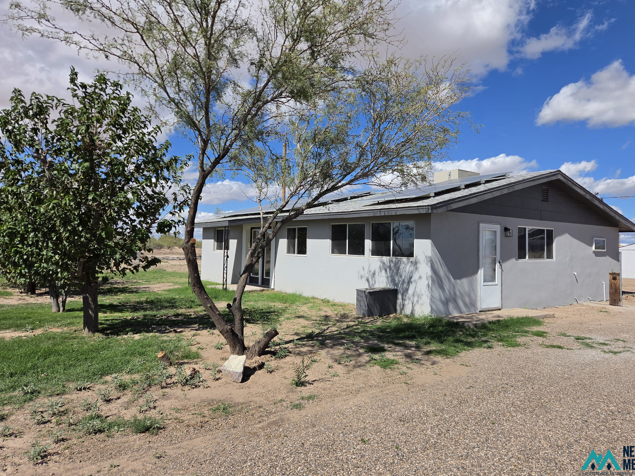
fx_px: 459
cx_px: 343
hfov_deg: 69.3
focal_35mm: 25
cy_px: 224
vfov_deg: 54.8
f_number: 1.8
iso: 80
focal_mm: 5.4
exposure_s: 1/6116
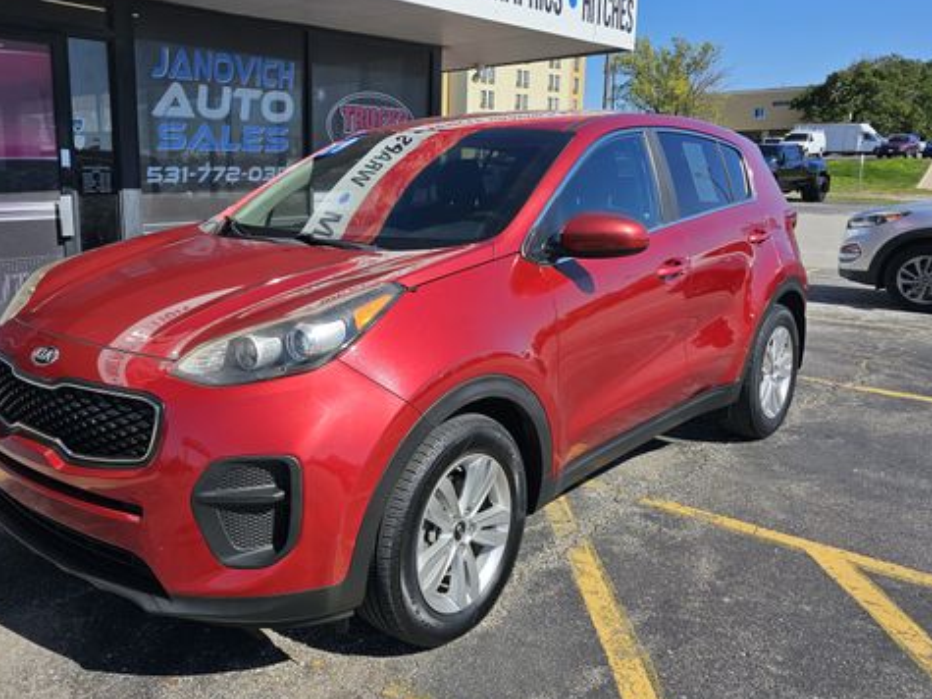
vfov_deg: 45.4
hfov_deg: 57.5
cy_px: 314
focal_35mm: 31
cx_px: 336
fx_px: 834
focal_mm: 6.3
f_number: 1.7
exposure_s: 1/1108
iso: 10
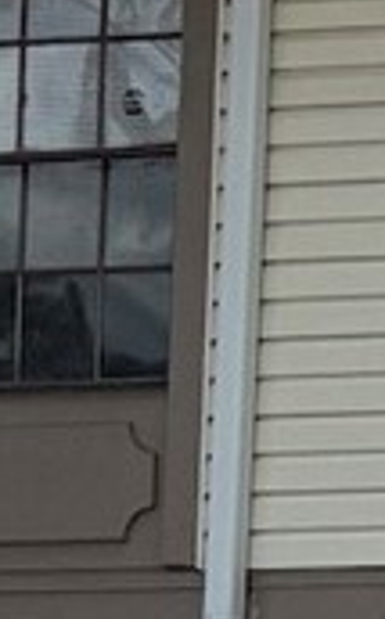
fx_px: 3992
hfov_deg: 4.0
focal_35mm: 237
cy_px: 824
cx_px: 2630
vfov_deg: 8.7
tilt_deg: +5.6
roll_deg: +0.0
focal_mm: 6.76
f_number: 1.78
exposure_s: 1/4975
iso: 100
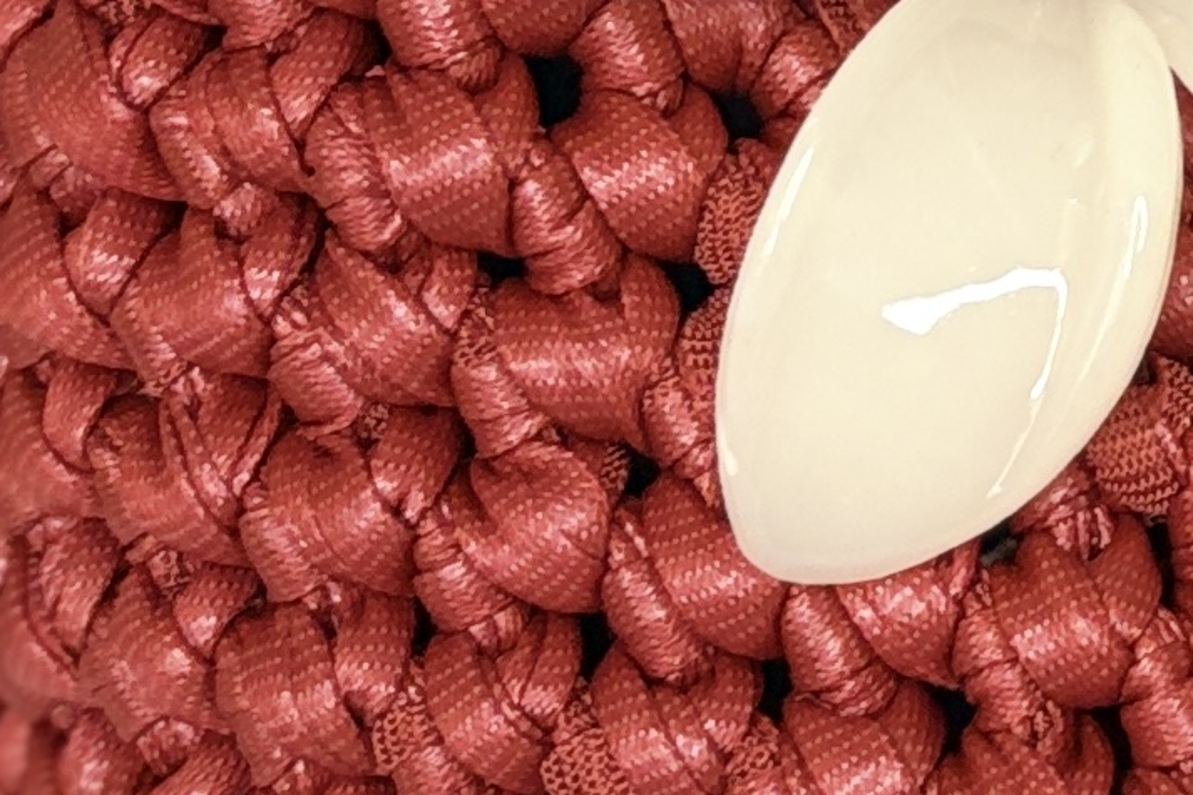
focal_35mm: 153
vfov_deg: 8.8
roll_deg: -0.8
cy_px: -192
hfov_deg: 12.7
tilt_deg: -10.5
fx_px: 5069
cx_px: 1817
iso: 200
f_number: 1.6
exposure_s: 1/59
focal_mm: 5.96
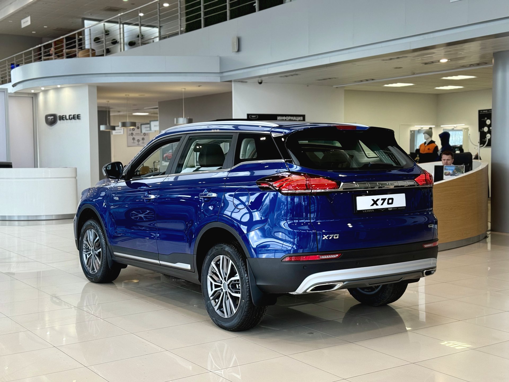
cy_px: 191
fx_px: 706
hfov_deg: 39.7
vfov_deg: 30.3
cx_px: 254
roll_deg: +0.1
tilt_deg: -2.9
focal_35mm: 48
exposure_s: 1/100
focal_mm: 6.76
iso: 64
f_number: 1.78
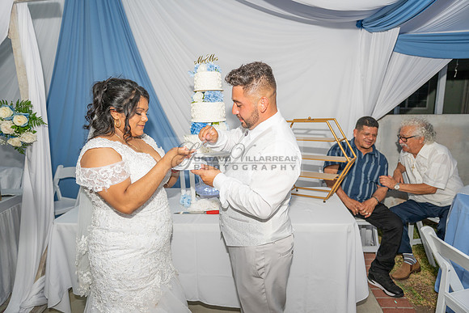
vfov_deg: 53.2
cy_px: 156
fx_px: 313
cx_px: 234
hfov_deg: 73.7
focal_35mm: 24
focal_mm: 24
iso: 250
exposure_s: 1/125
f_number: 3.5
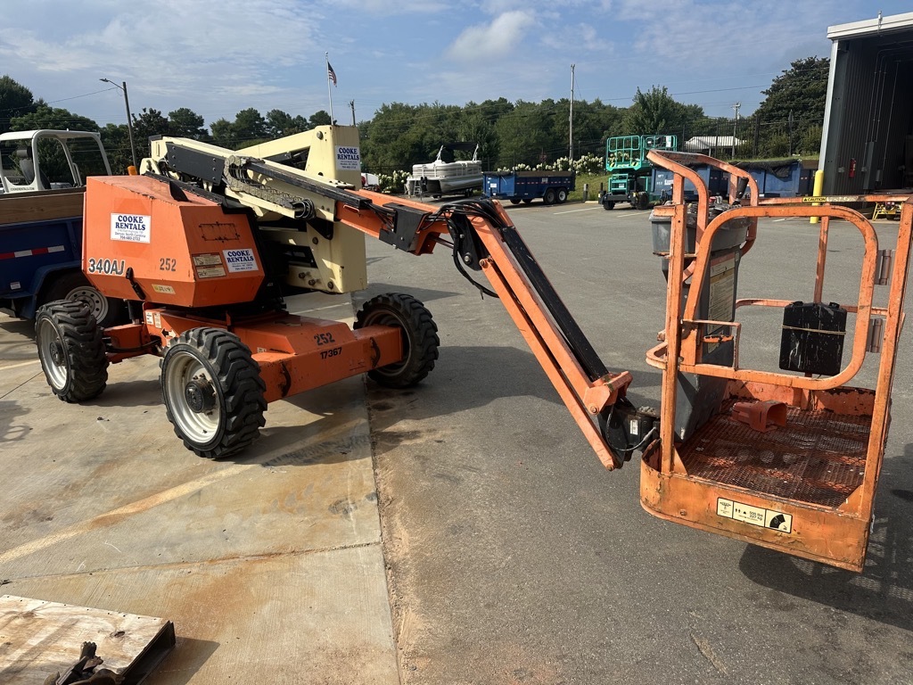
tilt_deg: -14.8
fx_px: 633
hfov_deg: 71.6
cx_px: 456
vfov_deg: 56.8
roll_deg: +1.3
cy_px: 342
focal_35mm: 24
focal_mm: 6.86
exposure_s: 1/5000
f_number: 1.78
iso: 80
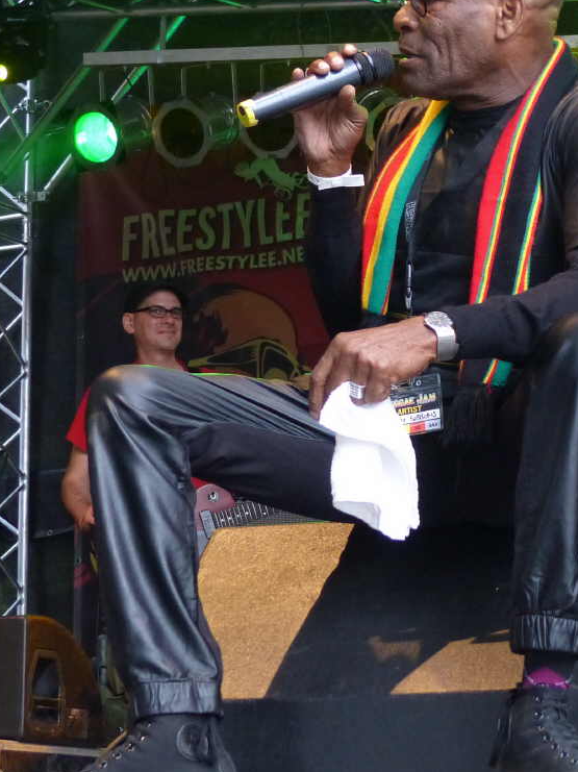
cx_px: 331
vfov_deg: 23.0
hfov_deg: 17.3
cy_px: 281
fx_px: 1894
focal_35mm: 85
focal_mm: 11.4
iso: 400
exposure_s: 1/60
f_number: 2.8
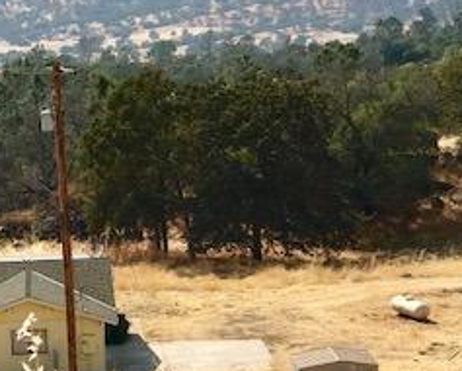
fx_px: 2053
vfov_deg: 10.3
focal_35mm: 150
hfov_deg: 12.7
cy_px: 178
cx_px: 37
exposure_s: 1/1546
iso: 20
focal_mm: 6.6
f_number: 2.8
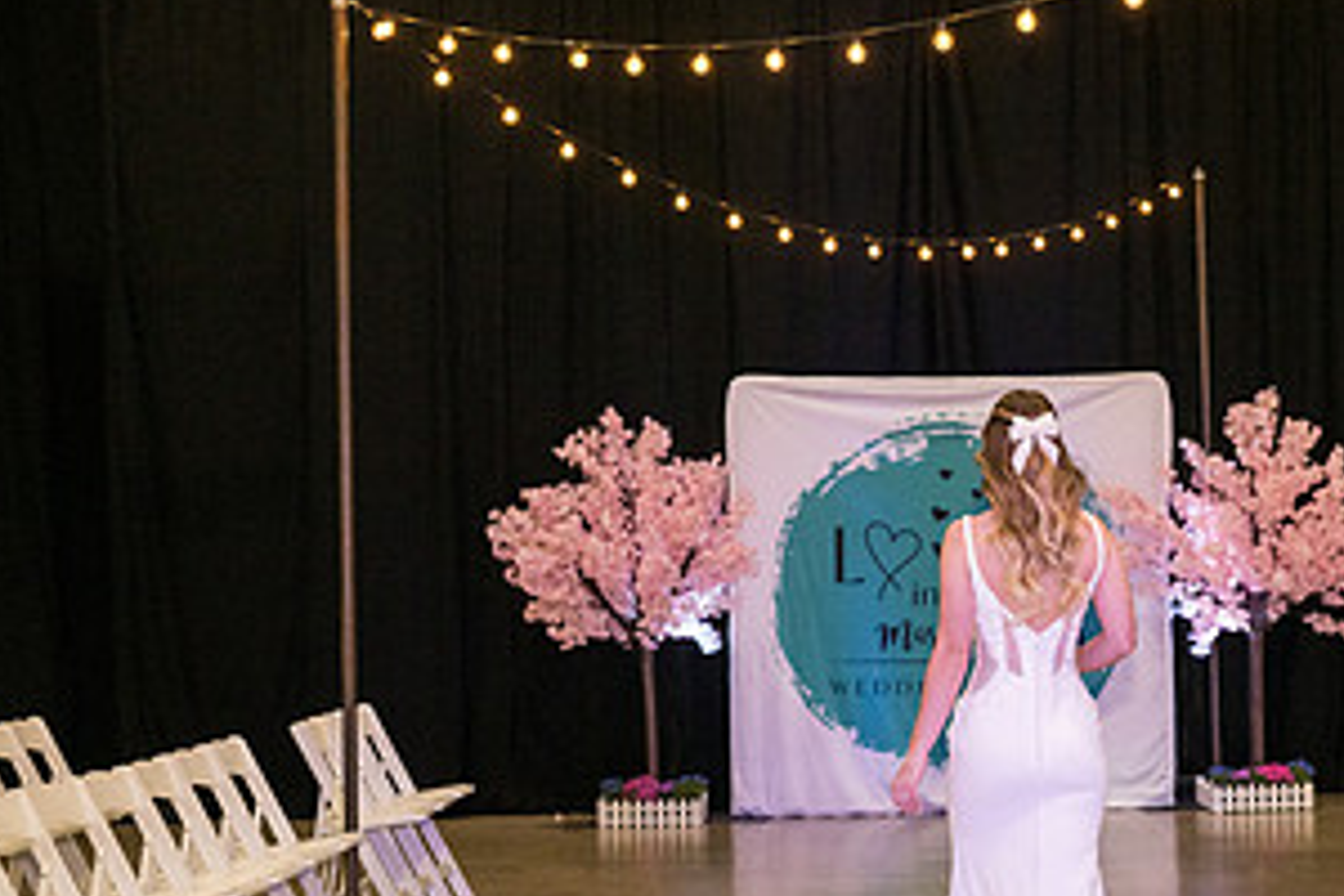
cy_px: 625
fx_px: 3248
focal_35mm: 87
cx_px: 1089
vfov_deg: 15.7
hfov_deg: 23.0
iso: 3200
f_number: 4
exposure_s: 1/400
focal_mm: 45
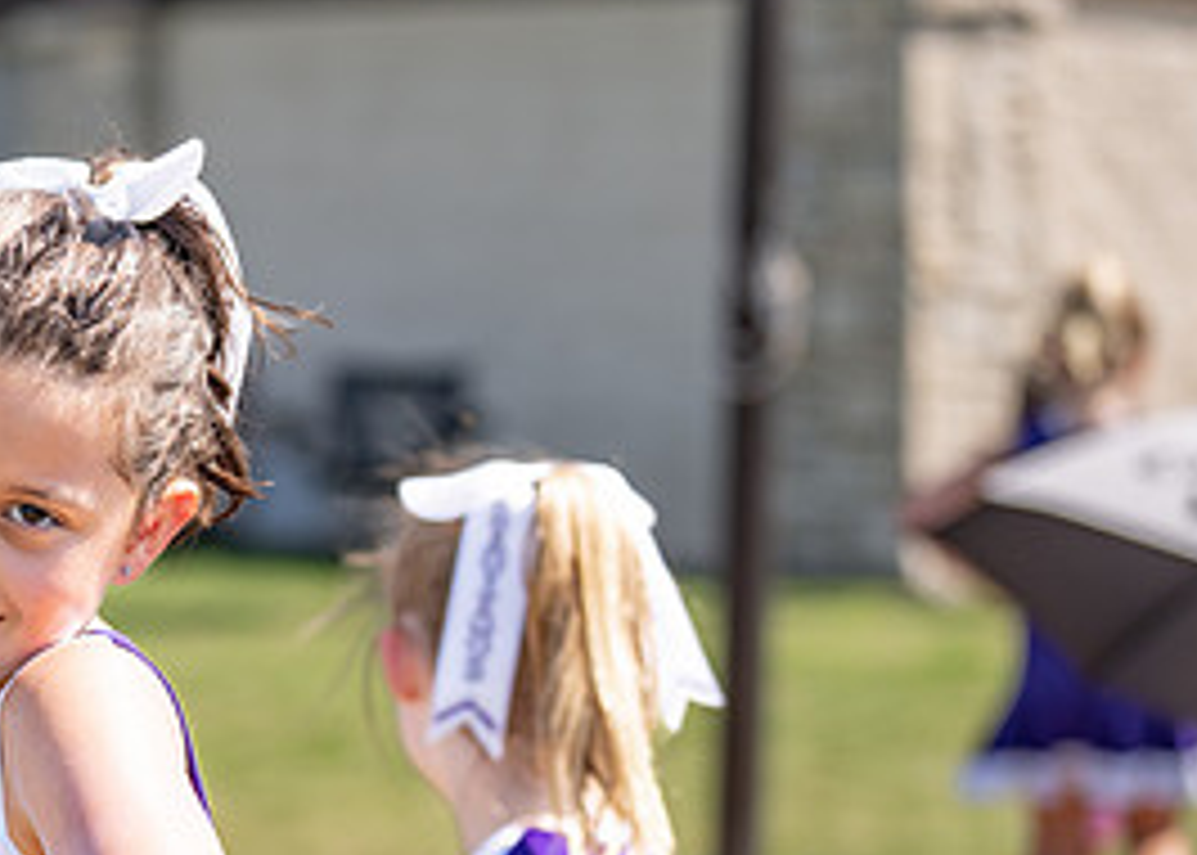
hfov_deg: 12.1
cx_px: 18
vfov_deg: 8.7
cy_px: 780
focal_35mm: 165
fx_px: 5609
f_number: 2.8
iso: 100
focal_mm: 70
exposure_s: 1/1250
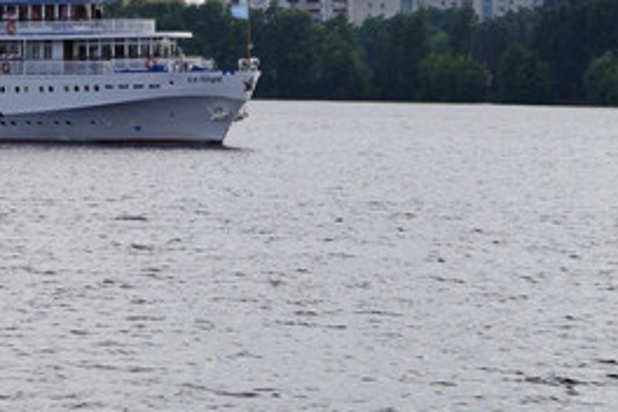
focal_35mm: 218
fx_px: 3742
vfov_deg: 6.3
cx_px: -42
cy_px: 7
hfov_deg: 9.4
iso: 100
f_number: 11
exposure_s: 1/200
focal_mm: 60
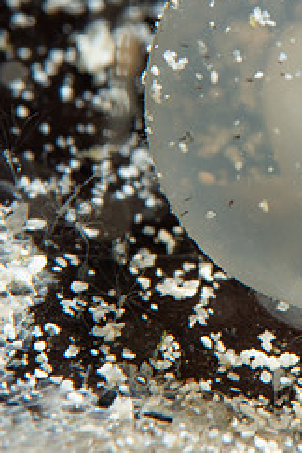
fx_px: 3536
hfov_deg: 4.9
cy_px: 138
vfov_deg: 7.3
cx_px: 370
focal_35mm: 281
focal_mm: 60
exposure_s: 1/250
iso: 100
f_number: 22
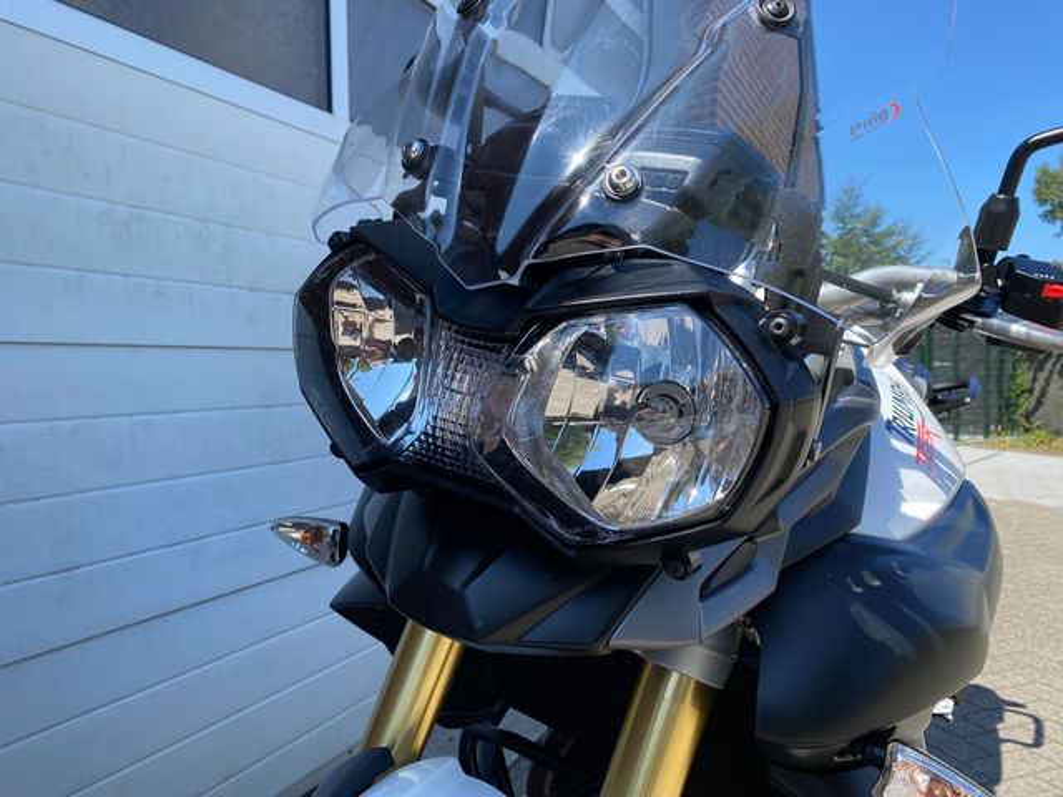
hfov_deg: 67.3
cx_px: 532
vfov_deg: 53.1
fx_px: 798
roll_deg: +0.9
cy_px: 398
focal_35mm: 26
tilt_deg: -1.4
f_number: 1.8
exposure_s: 1/871
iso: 32
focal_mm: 4.25
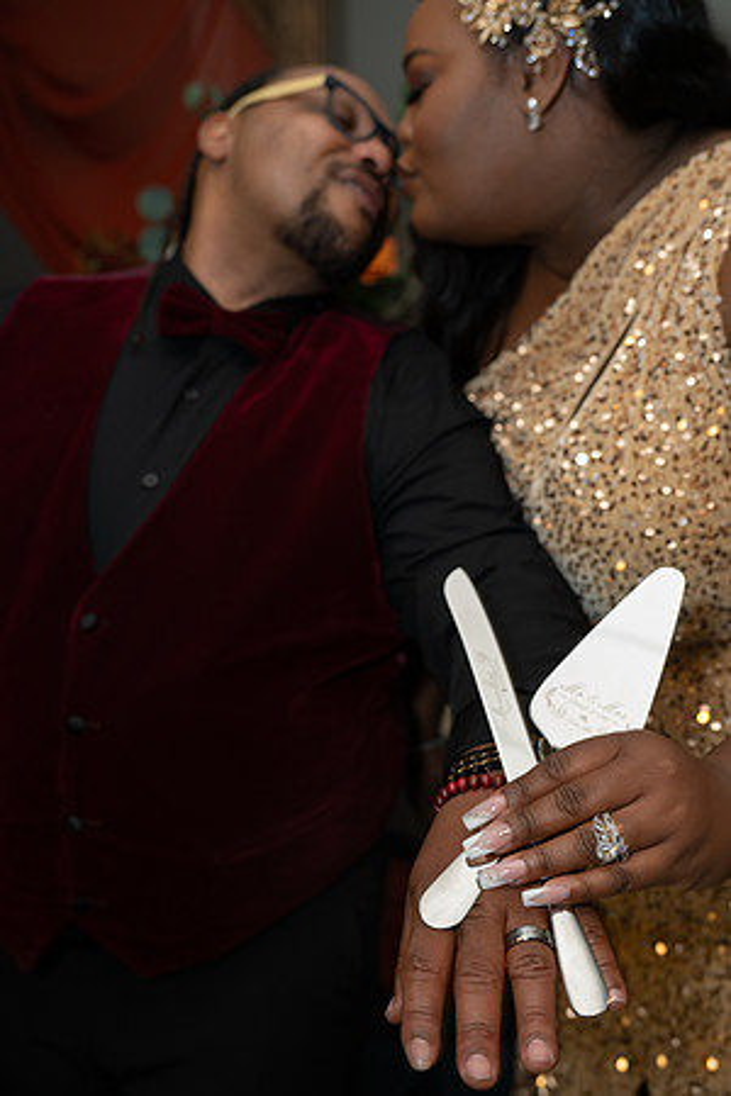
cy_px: 548
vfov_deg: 51.9
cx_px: 366
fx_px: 1127
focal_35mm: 37
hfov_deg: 35.9
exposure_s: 1/25
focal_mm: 37
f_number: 4
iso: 640
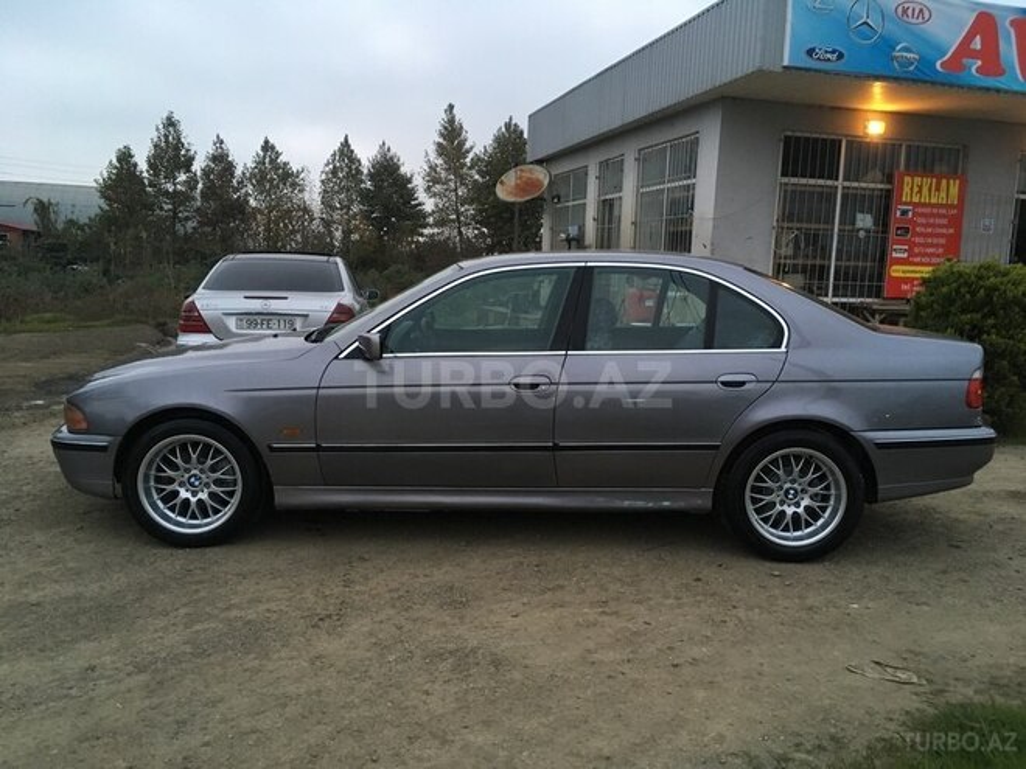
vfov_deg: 48.2
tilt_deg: -7.6
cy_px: 384
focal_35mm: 29
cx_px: 513
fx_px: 860
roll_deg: -1.4
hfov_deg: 61.7
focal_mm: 4.15
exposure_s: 1/33
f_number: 2.2
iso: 160
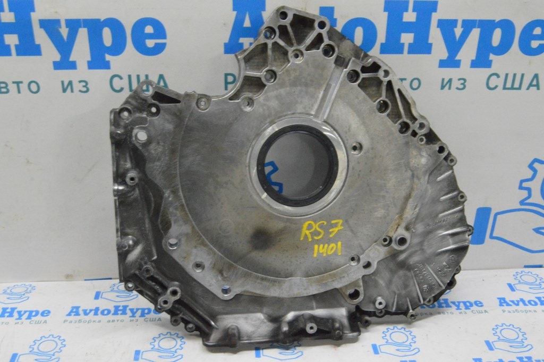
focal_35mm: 42
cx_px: 272
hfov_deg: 46.4
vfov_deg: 31.8
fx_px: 634
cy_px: 181
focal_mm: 28
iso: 6400
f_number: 20
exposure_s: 1/20
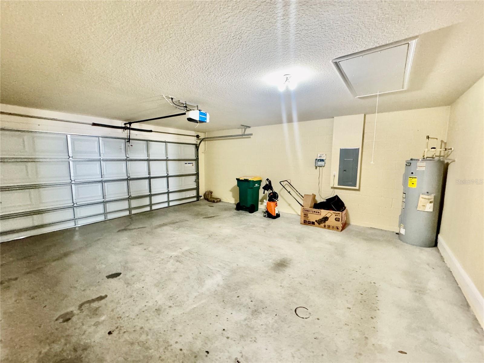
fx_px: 196
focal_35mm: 14
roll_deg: -0.1
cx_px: 242
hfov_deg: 102.1
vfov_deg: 85.7
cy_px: 182
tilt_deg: -6.3
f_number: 2.2
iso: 800
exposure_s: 1/60
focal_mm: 2.22
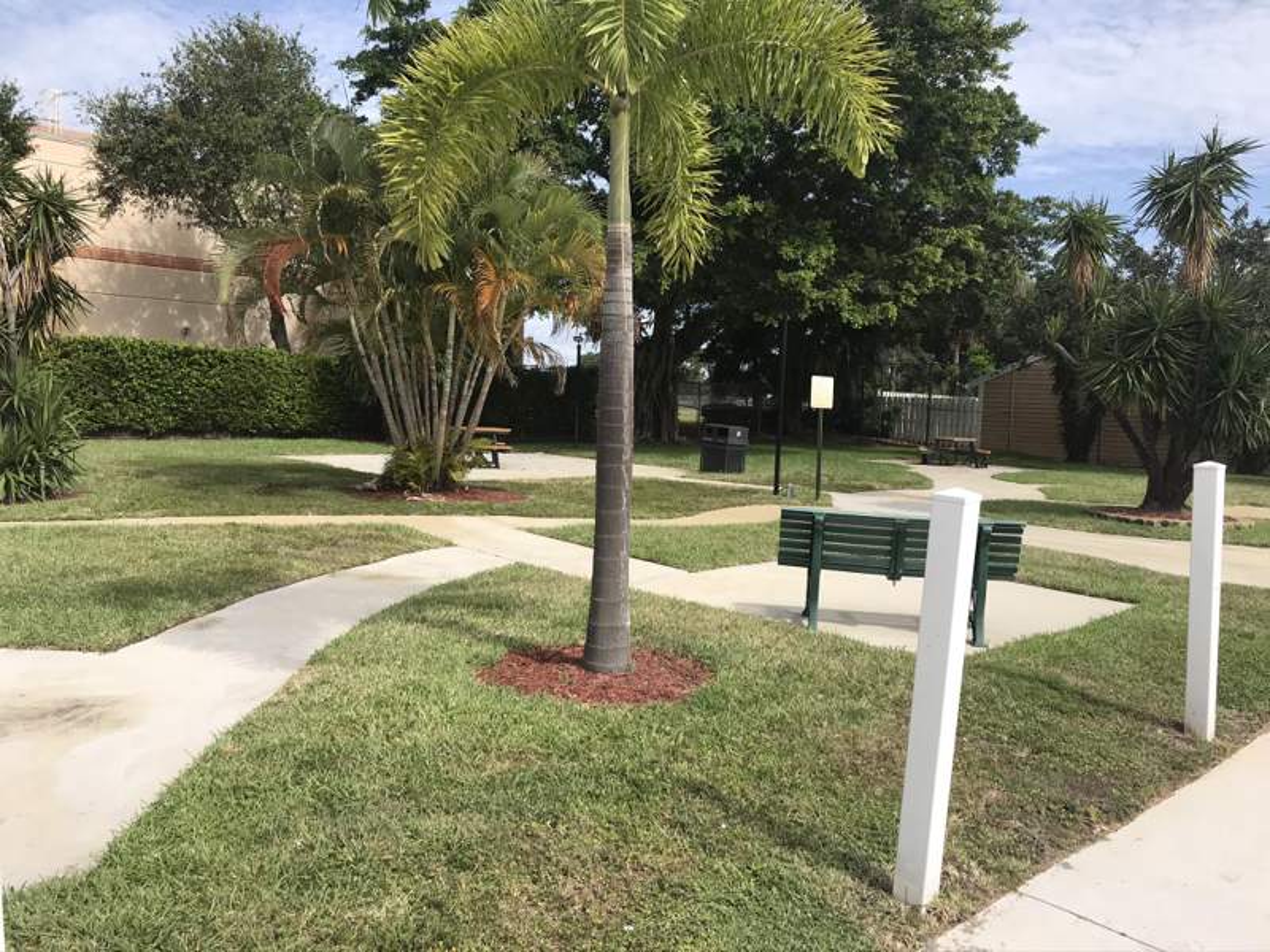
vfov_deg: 49.7
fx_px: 1027
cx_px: 635
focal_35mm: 28
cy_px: 476
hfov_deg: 63.4
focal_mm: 3.99
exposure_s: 1/2591
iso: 20
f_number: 1.8
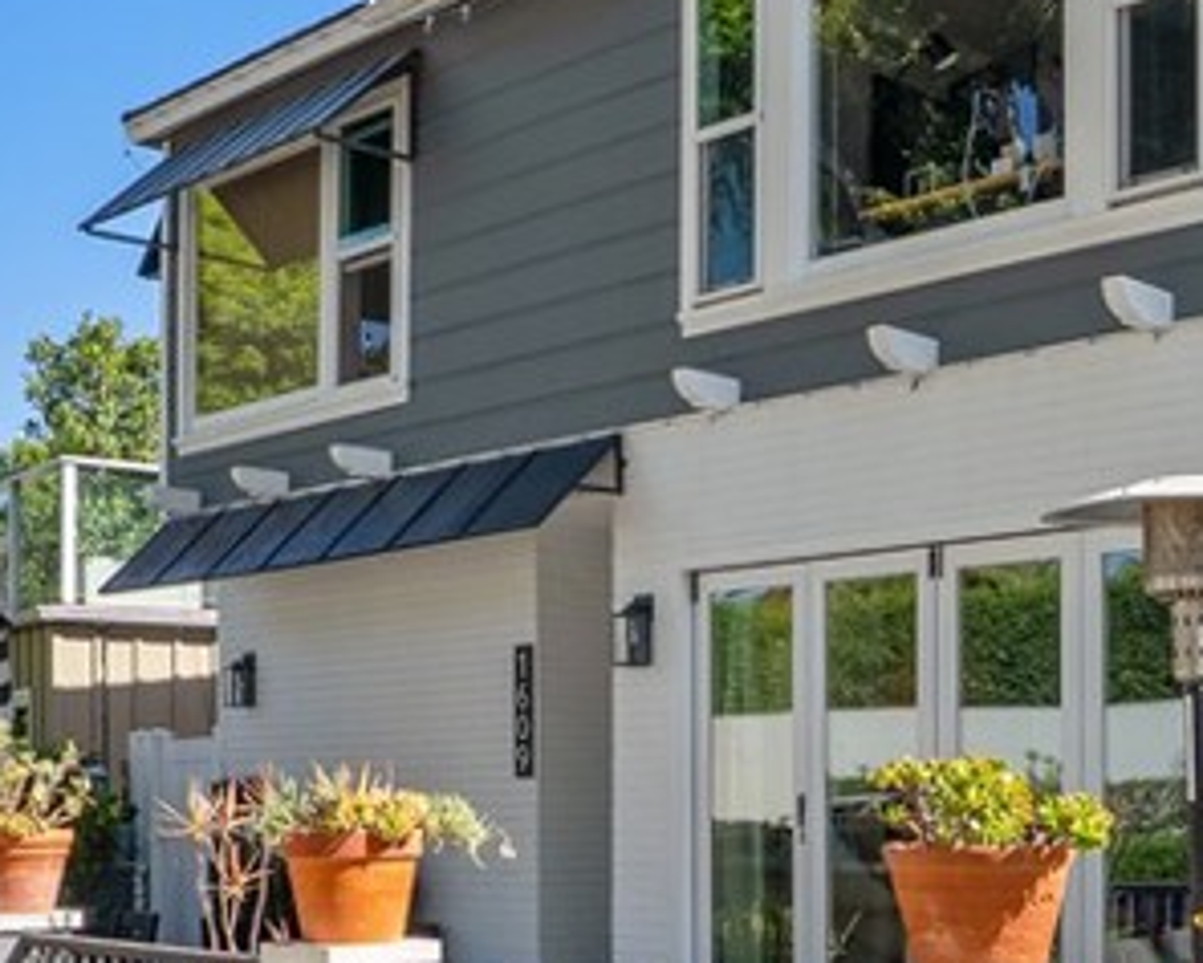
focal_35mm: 52
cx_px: 1089
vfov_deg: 28.5
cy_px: 782
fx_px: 1852
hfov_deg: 34.0
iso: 200
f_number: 9
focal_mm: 16
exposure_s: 1/50
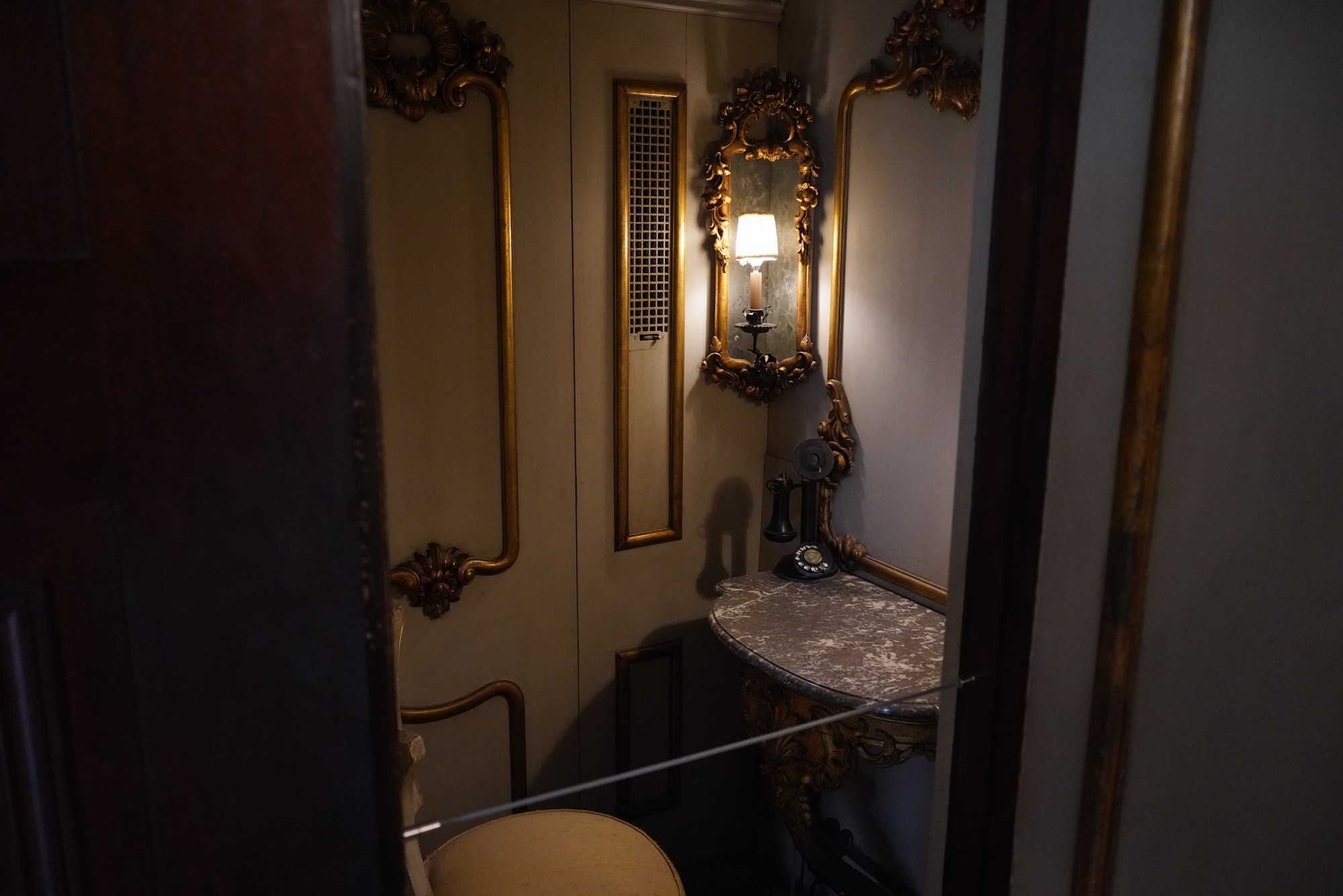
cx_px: 672
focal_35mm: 28
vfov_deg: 46.4
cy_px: 448
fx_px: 1045
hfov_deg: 65.5
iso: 8000
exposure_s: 1/80
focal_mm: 28
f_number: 4
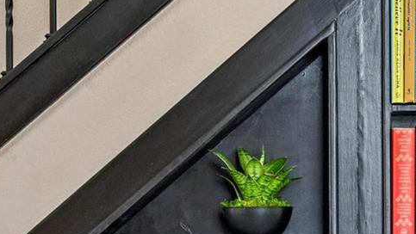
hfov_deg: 20.3
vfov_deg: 11.6
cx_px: 339
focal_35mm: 104
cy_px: 194
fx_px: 1148
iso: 400
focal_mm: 30
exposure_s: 1/6
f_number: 11
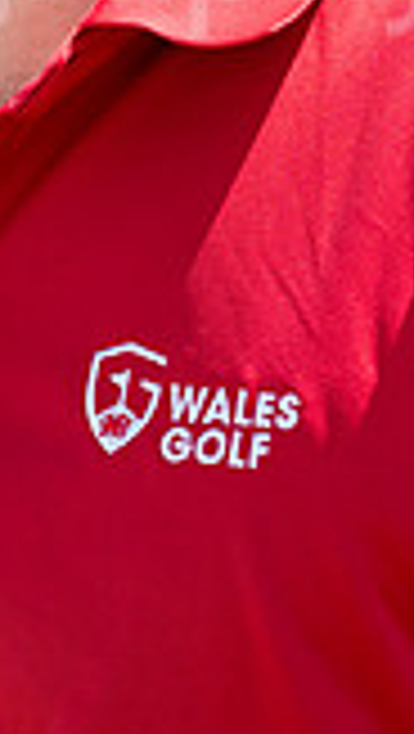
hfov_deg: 3.0
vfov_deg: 5.3
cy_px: -243
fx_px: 7884
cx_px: -27
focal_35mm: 405
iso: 400
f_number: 5.6
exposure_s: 1/1000
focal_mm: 140
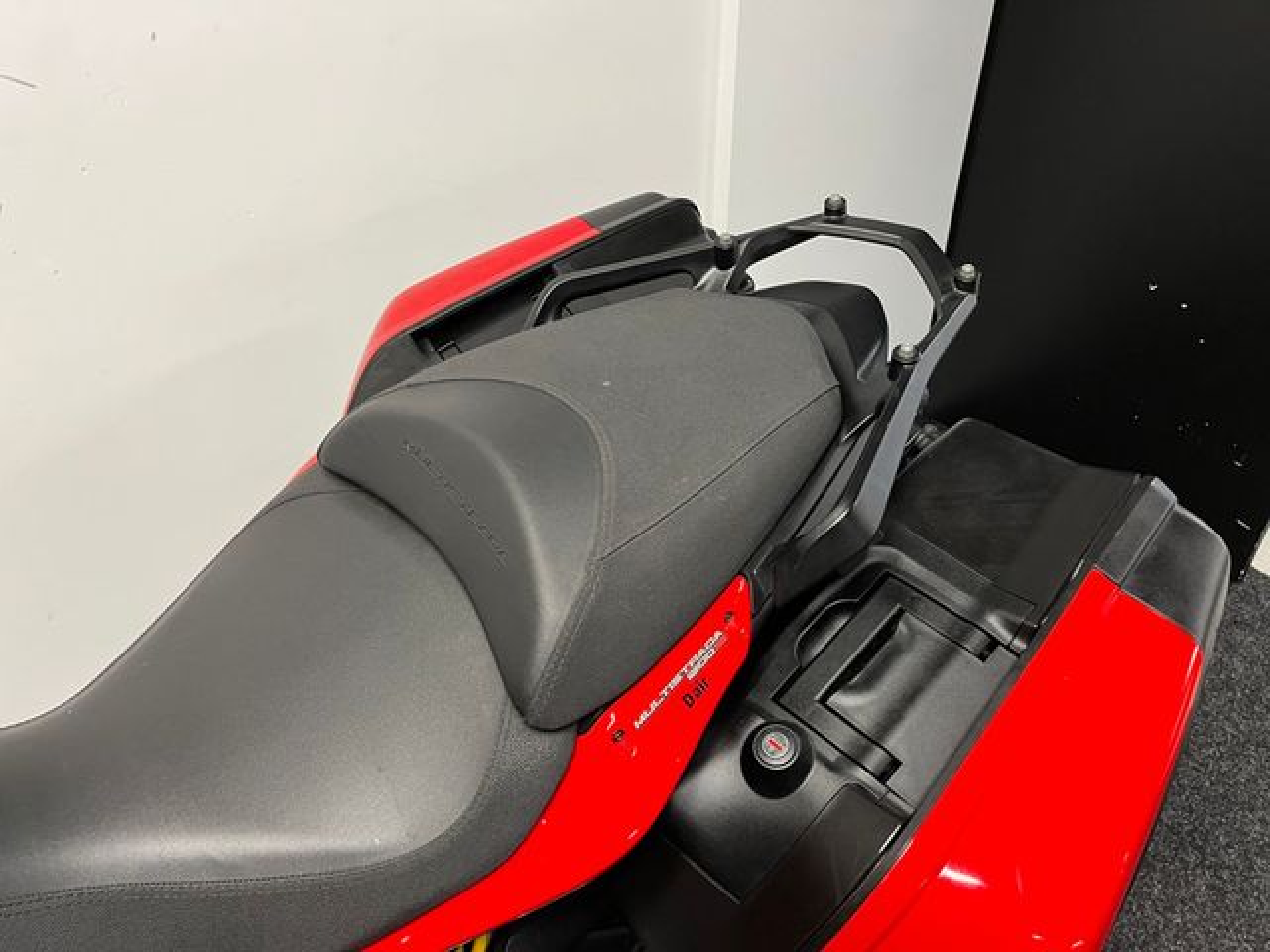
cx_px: 635
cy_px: 476
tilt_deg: -35.1
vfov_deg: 53.1
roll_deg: -0.5
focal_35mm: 26
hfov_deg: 67.3
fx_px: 954
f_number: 1.6
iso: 160
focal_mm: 5.1
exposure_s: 1/50
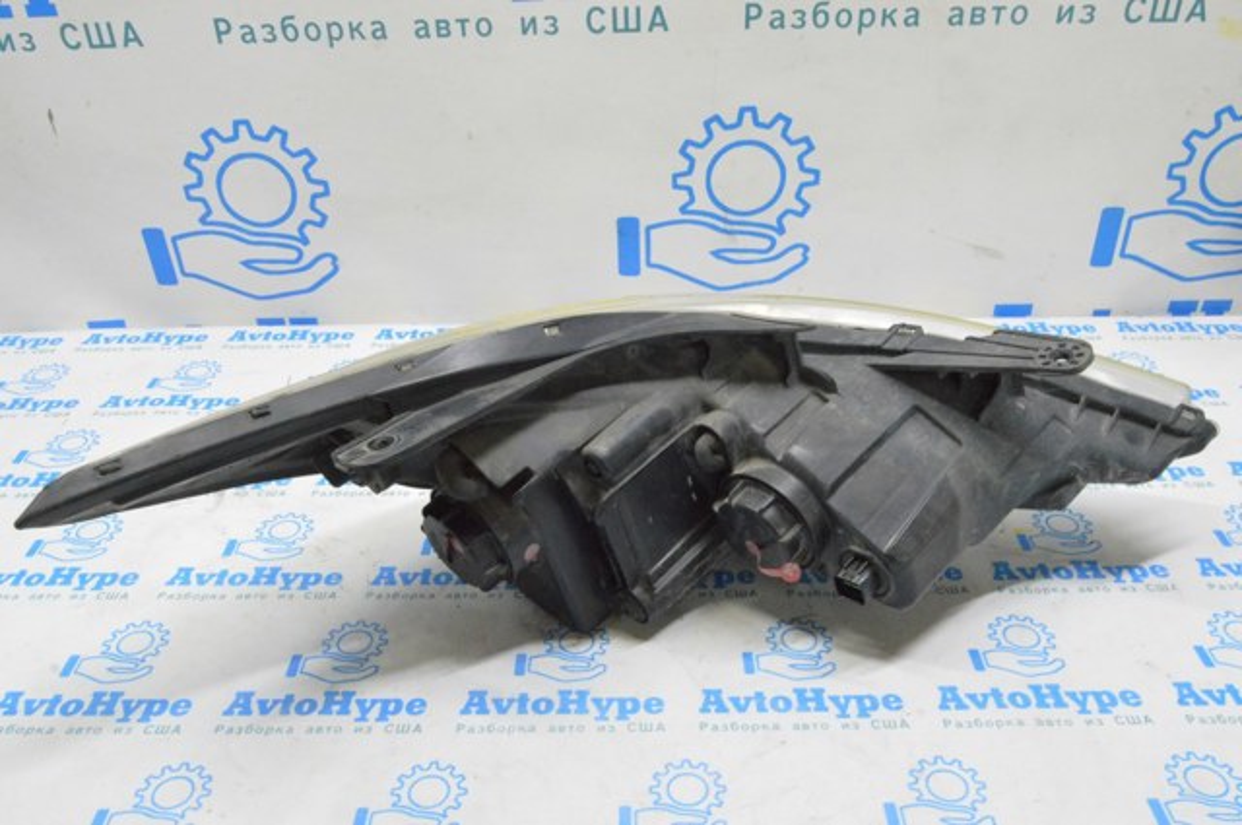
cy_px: 412
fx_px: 1137
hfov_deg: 57.3
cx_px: 621
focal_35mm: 33
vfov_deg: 39.9
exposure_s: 1/15
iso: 6400
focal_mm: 22
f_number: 20
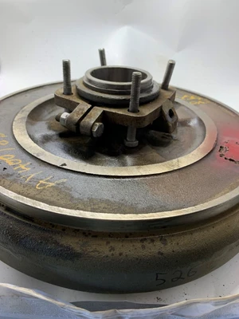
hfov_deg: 53.1
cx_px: 120
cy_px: 160
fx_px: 239
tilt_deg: -33.9
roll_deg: -2.6
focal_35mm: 26
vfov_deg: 67.3
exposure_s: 1/121
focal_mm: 4.25
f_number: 1.8
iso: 50
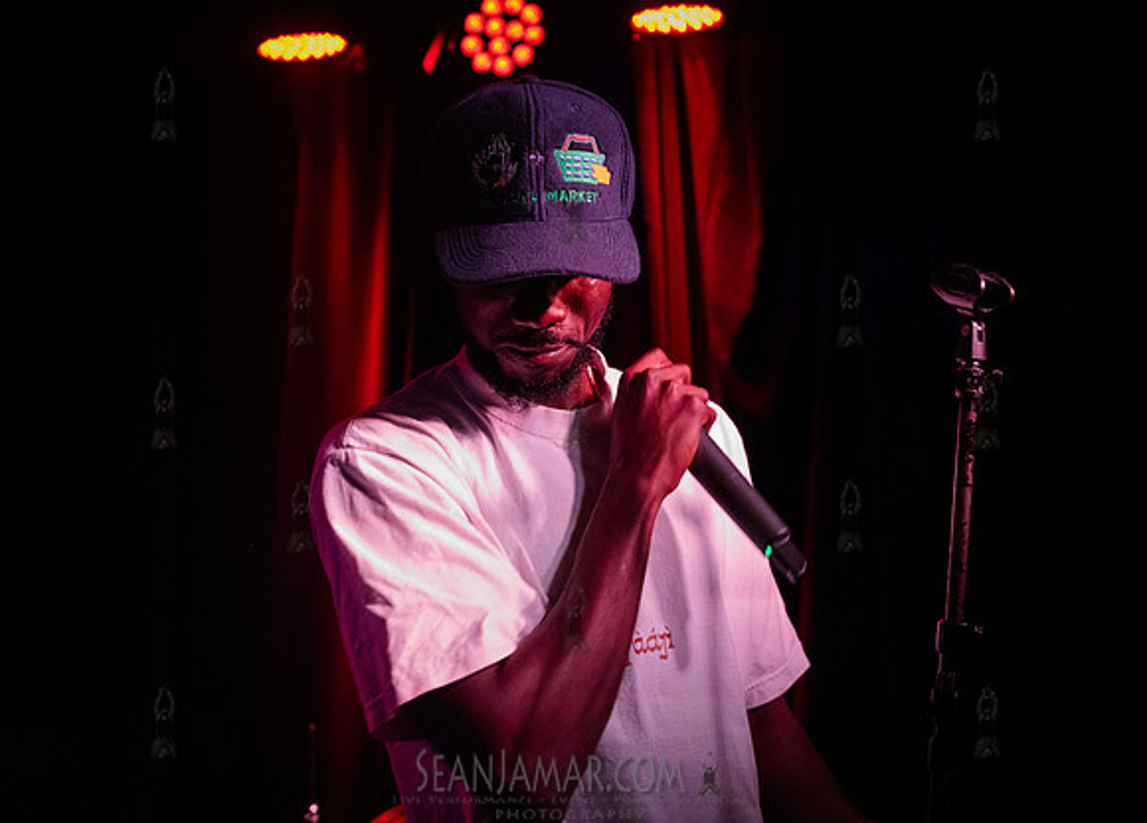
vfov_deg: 30.4
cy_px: 391
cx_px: 645
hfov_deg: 41.4
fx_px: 1513
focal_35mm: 46
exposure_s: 1/250
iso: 12800
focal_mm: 42
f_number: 3.5
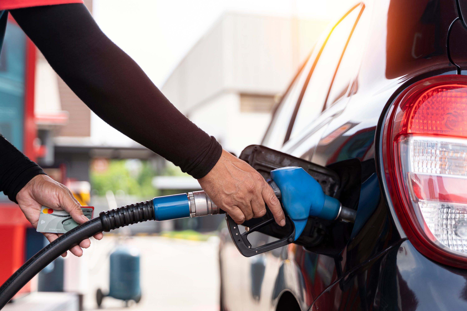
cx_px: 234
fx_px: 649
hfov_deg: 39.6
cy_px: 156
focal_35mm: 50
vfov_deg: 27.0
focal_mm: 50
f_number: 2.8
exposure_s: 1/1250
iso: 200
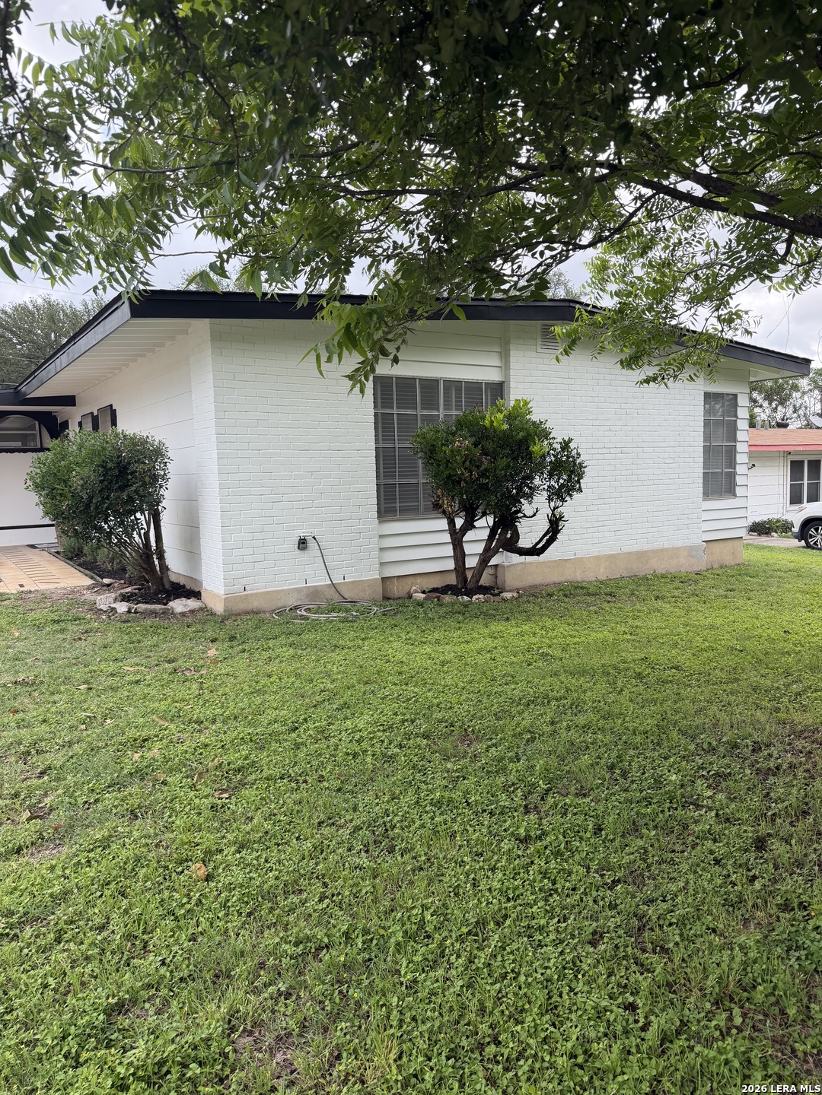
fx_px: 760
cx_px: 411
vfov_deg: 71.6
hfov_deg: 56.8
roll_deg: +0.9
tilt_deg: -5.1
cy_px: 548
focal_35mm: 24
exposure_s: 1/1174
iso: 100
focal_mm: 6.76
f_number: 1.78
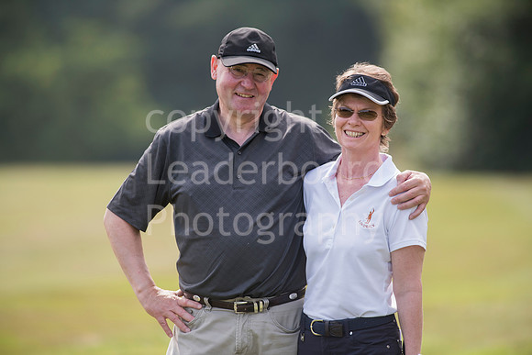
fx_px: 4434
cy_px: 178
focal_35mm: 300
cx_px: 266
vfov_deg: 4.6
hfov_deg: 6.9
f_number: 4
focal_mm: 300
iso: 400
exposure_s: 1/1600
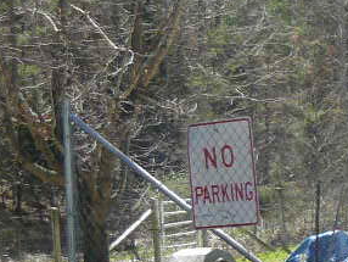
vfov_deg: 9.2
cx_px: 713
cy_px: 191
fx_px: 1620
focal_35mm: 161
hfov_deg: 11.1
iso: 100
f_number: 2.8
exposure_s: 1/640
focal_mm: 6
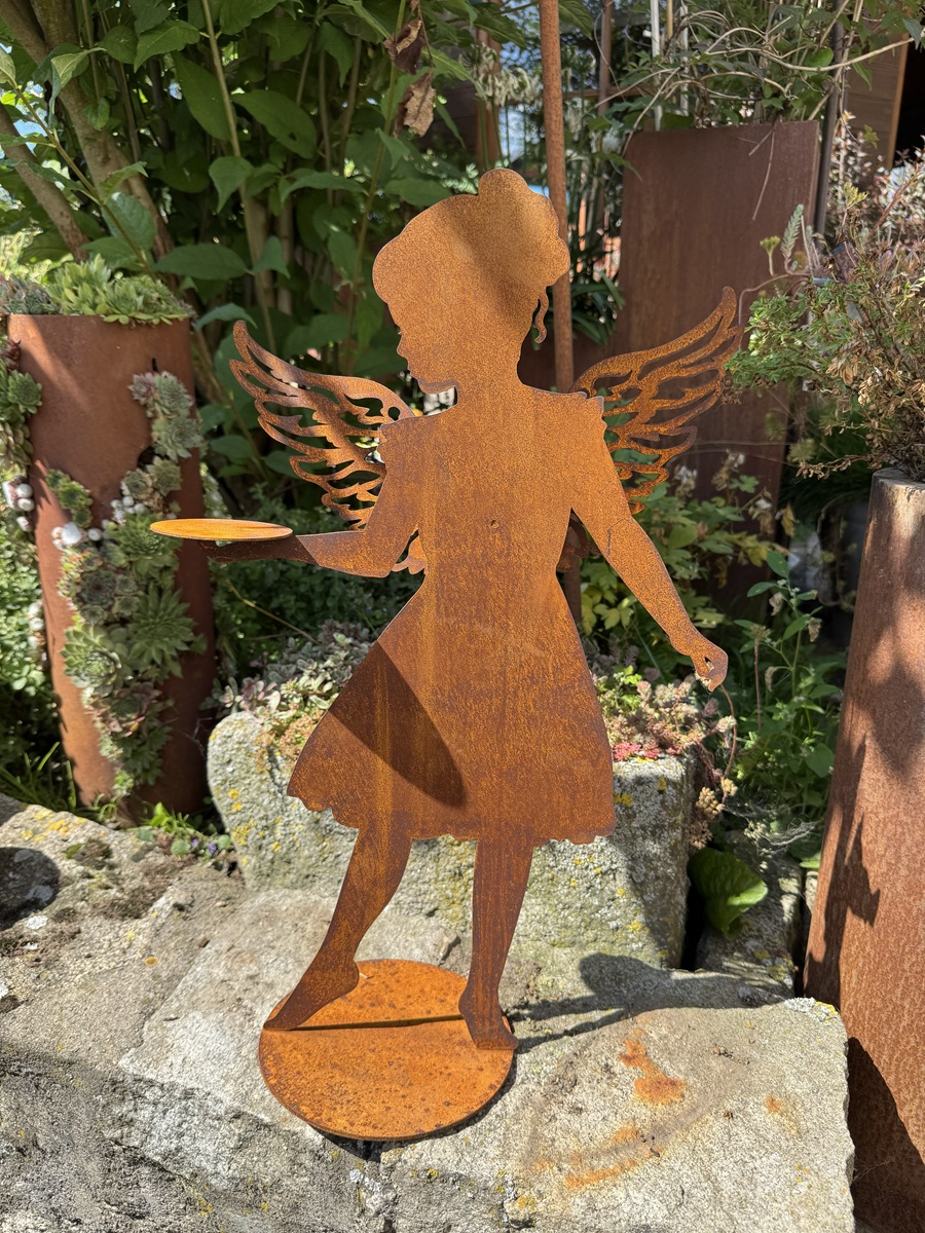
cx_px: 462
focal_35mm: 24
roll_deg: -0.4
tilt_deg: -16.1
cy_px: 616
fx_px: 855
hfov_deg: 56.8
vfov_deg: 71.6
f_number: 1.78
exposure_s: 1/1637
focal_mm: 6.76
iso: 80
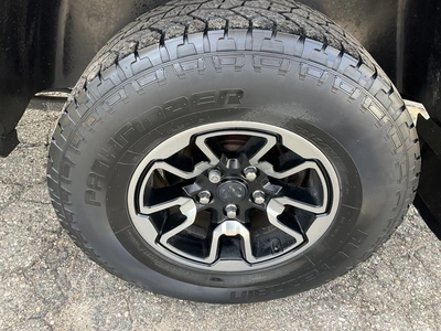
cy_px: 166
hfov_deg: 61.7
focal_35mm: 29
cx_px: 220
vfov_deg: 48.2
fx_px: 369
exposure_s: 1/122
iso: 40
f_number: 1.8
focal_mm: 3
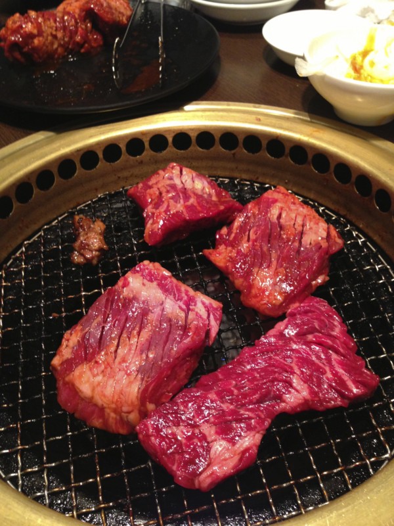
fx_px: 501
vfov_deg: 55.4
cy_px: 263
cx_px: 197
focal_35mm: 33
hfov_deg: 42.9
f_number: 2.4
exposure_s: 1/20
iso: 250
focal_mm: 4.13
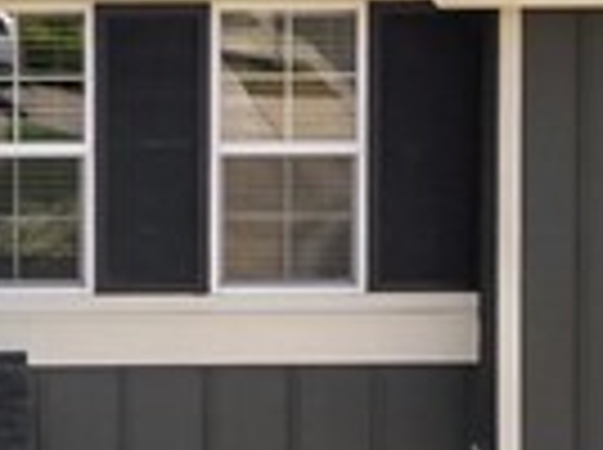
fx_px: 3460
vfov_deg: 7.4
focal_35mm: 199
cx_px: 68
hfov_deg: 9.9
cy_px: 412
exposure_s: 1/1250
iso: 100
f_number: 2.2
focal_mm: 4.73
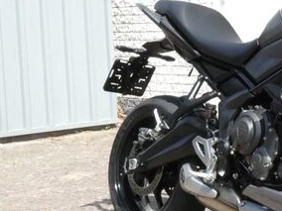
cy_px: 104
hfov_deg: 17.6
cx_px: 308
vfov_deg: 13.7
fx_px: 880
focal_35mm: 108
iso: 800
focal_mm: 8.6
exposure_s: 1/800
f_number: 7.1
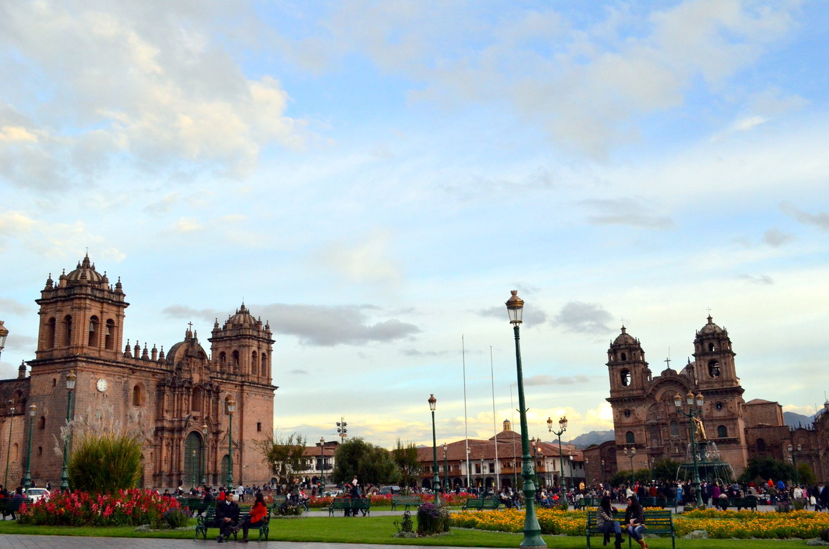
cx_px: 414
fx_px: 758
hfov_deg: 57.3
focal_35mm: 33
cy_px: 274
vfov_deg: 39.8
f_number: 10
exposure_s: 1/400
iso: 1600
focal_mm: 22
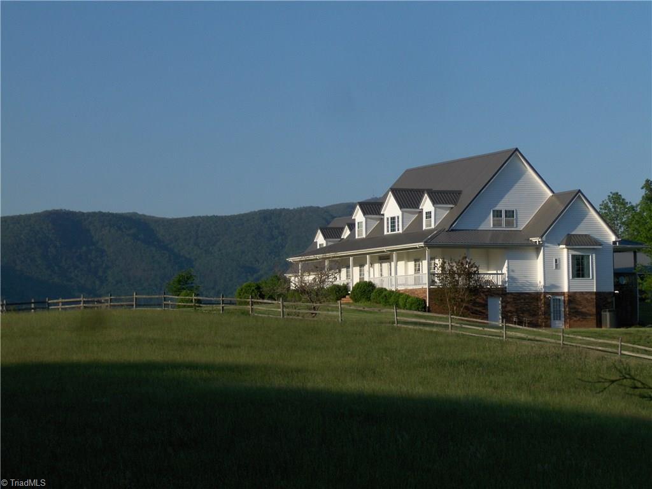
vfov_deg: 16.8
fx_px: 1657
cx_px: 326
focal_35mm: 88
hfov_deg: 22.3
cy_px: 244
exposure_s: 1/752
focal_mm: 19.1
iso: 100
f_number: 4.4
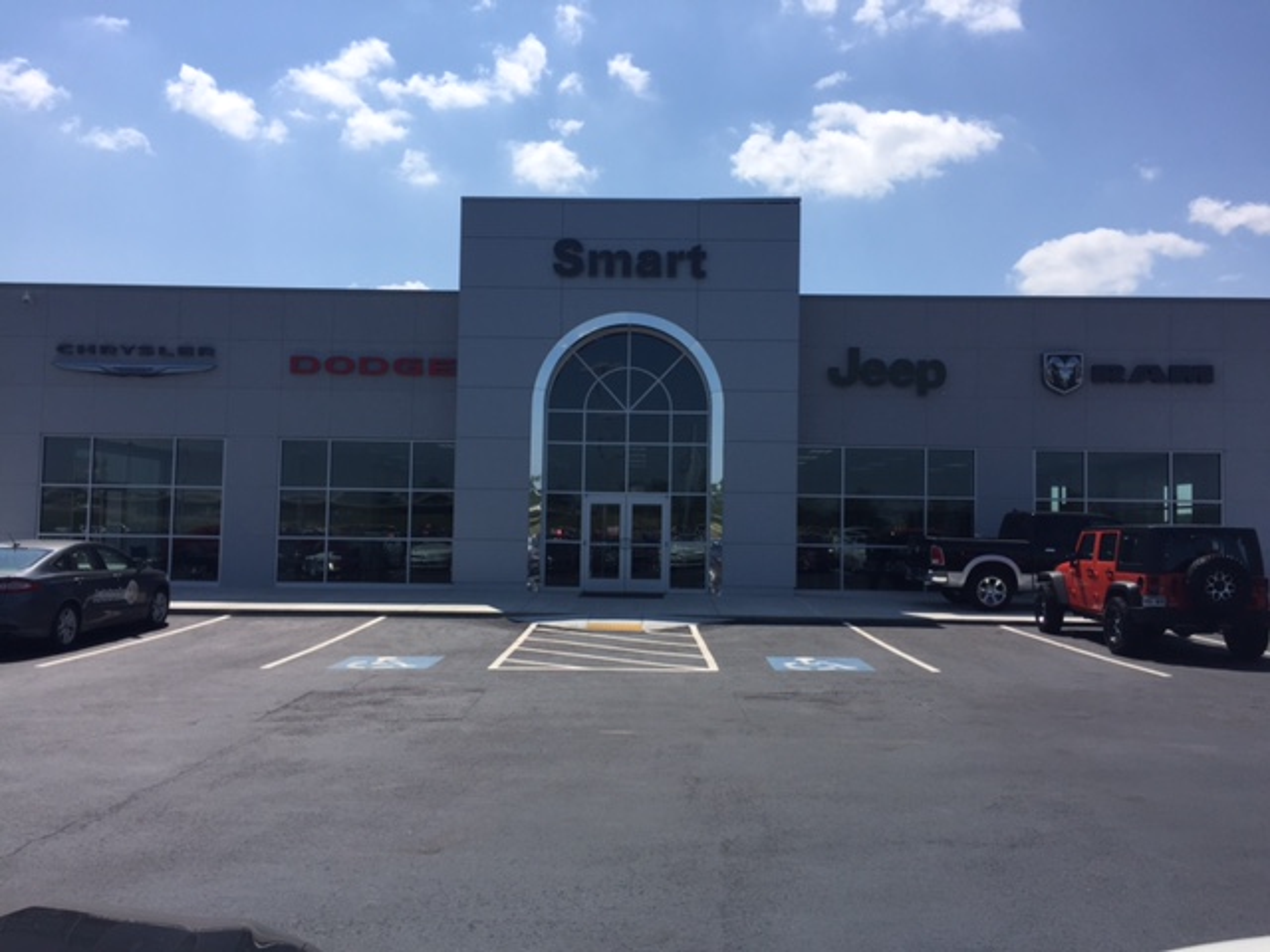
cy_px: 476
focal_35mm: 29
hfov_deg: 61.7
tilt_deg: +5.2
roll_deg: -2.3
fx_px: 1064
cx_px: 635
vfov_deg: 48.2
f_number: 2.2
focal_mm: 4.15
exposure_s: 1/3300
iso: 32
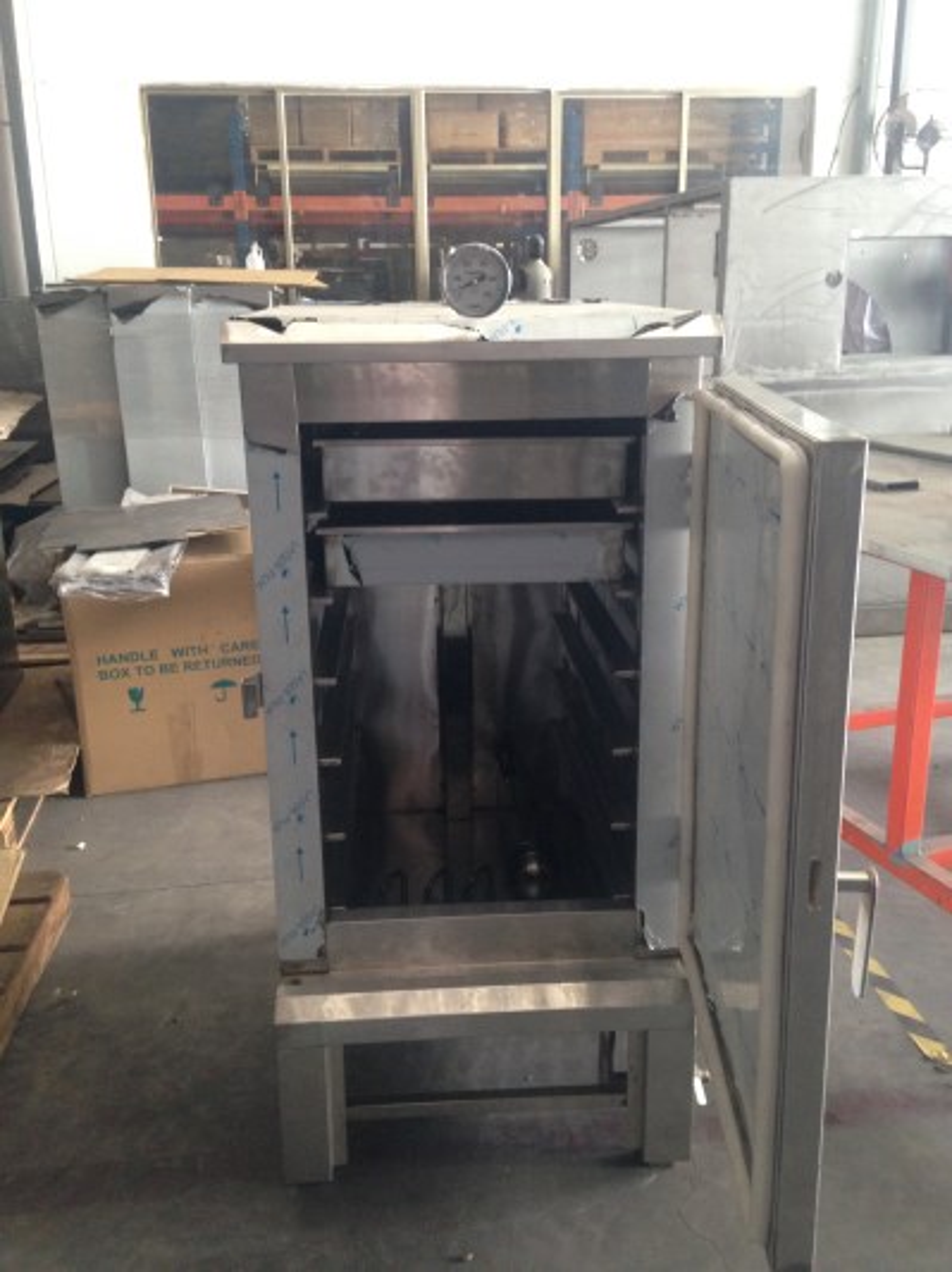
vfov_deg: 55.4
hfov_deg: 42.9
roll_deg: +0.3
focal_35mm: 33
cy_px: 636
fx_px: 1212
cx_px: 476
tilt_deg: -14.1
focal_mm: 4.12
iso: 200
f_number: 2.4
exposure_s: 1/20
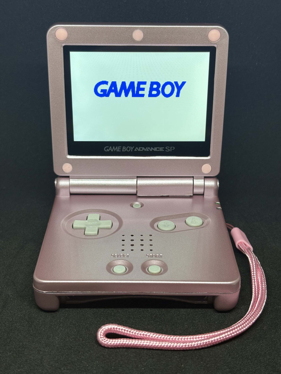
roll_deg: -0.9
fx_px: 563
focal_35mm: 52
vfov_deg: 36.8
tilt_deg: -23.3
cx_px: 140
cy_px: 187
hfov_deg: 28.0
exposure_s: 1/94
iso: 50
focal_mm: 5.96
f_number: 1.6
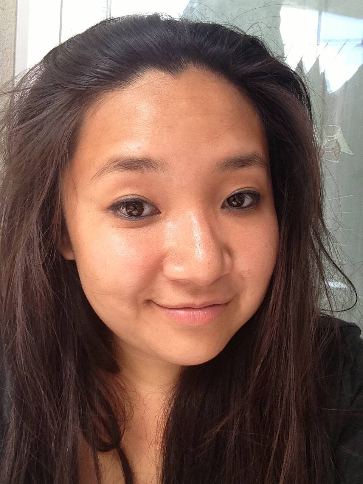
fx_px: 489
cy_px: 242
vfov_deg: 52.6
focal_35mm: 35
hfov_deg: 40.7
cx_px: 182
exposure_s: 1/120
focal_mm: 2.18
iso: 64
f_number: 2.4
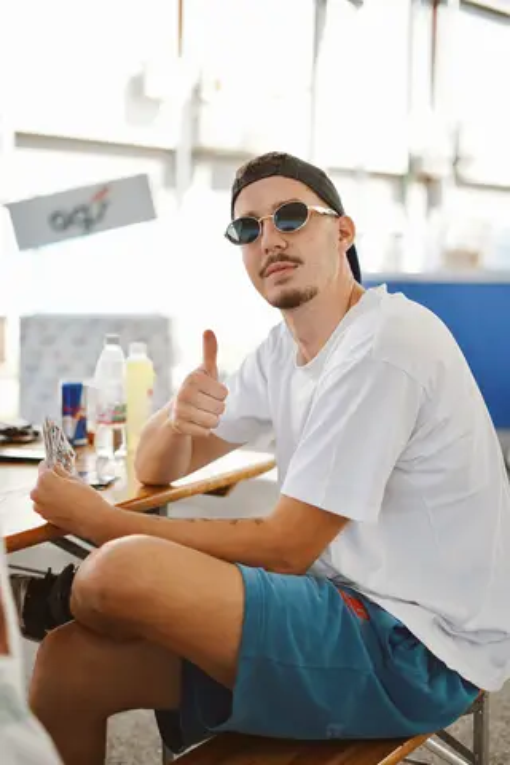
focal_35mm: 50
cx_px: 255
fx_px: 1062
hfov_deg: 27.0
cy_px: 382
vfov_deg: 39.6
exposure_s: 1/640
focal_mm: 50
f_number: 1.8
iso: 100
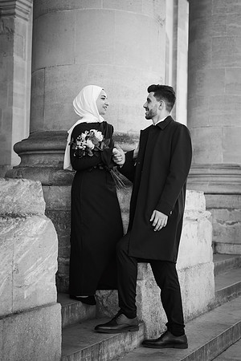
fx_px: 602
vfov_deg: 33.4
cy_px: 180
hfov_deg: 22.6
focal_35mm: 60
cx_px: 120
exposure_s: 1/640
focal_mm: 40
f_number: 2.8
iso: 200
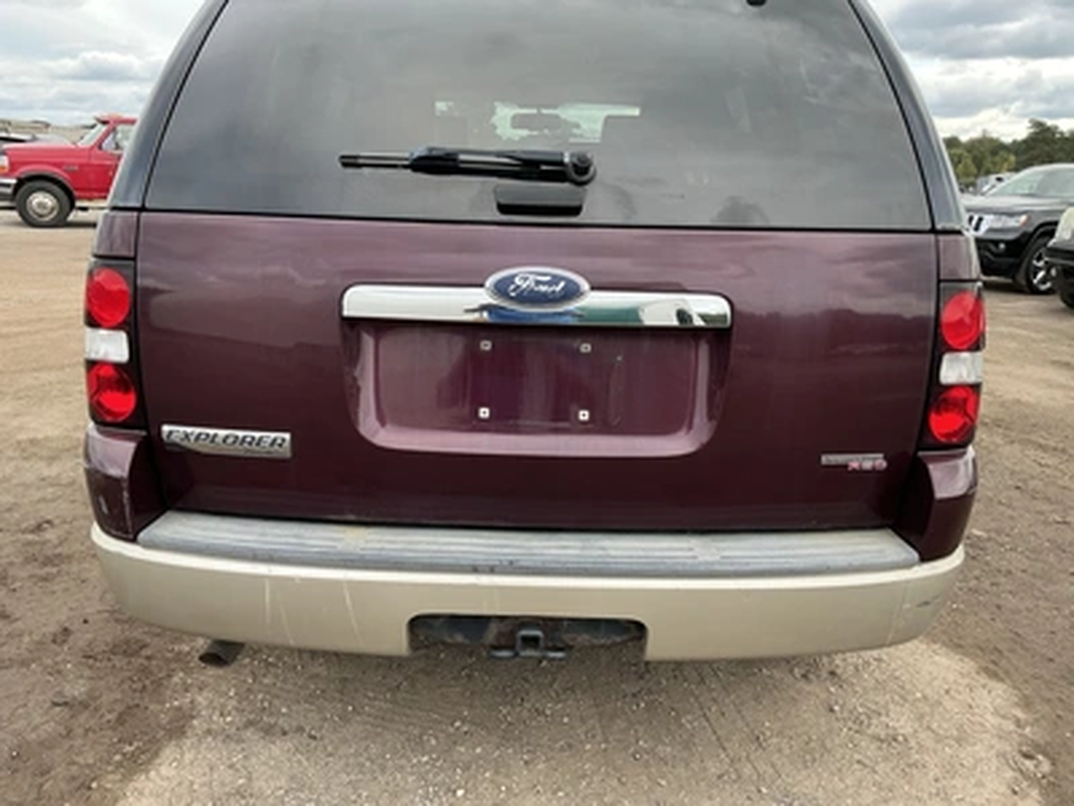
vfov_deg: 49.7
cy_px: 403
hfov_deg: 63.4
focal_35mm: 28
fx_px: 869
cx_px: 537
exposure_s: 1/270
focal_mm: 3
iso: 25
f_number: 1.8
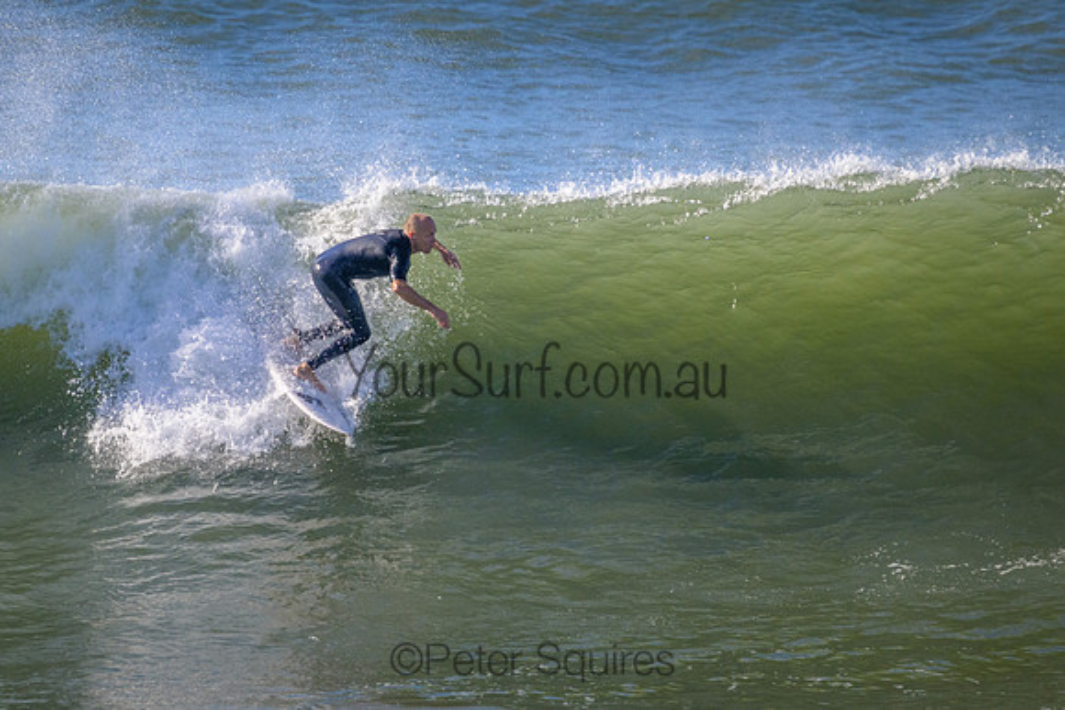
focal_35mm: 930
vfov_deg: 1.5
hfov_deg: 2.2
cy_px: 299
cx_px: 493
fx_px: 27525
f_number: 11
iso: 1800
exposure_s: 1/2000
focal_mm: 800
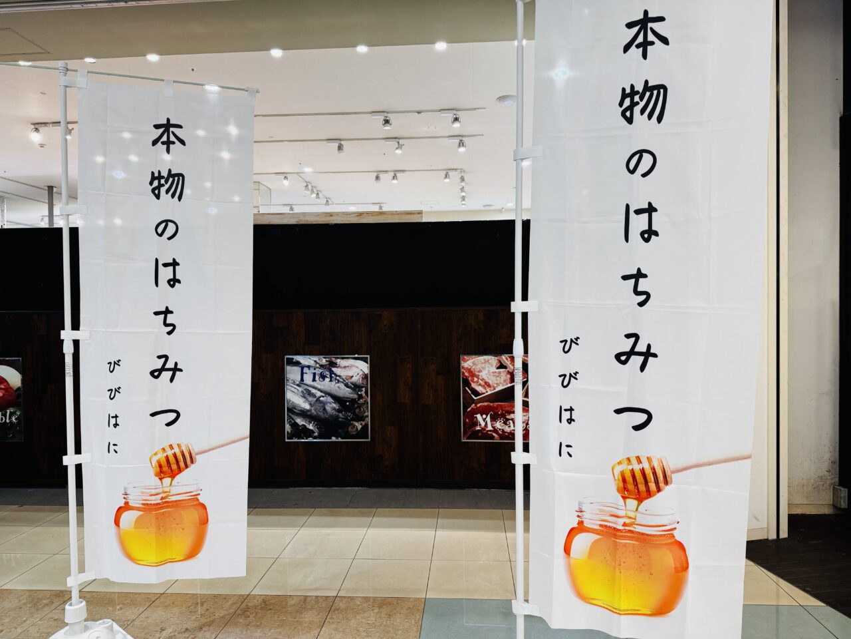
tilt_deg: -1.0
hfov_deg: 71.6
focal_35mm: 24
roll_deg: +0.7
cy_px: 320
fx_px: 590
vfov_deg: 56.8
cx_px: 426
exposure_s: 1/100
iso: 160
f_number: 1.78
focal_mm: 6.76
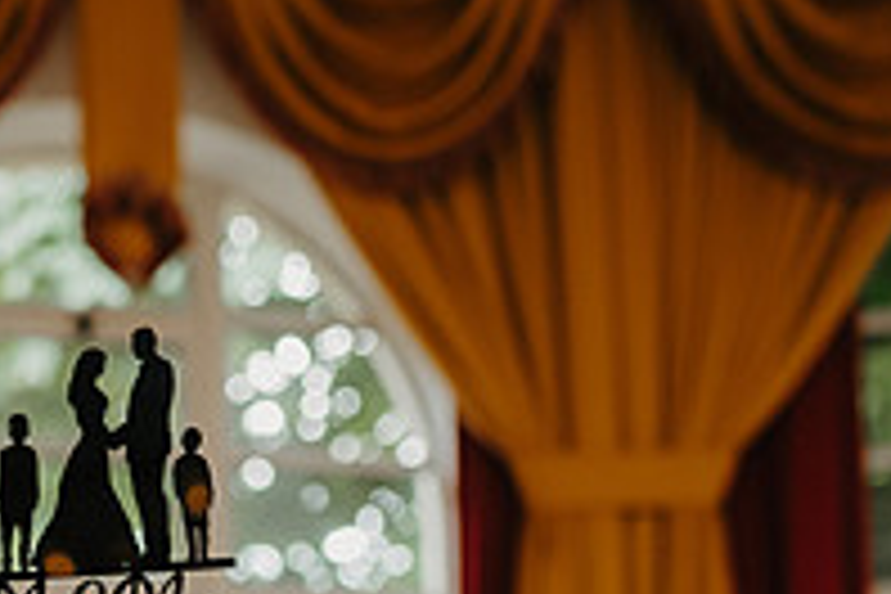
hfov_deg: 17.7
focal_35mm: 113
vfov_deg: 11.8
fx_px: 2797
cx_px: 20
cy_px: 781
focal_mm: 35
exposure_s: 1/200
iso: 800
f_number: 2.2
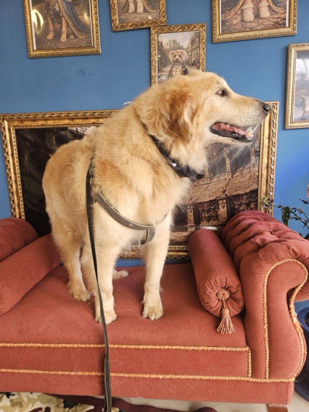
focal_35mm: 23
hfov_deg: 58.9
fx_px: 274
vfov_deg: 73.9
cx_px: 154
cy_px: 206
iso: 200
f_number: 1.8
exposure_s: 1/207
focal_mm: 5.4
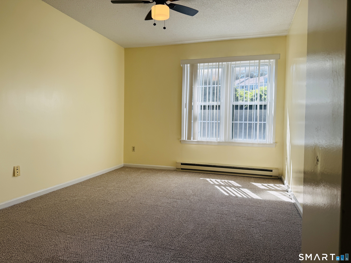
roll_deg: -0.3
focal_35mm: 24
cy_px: 132
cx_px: 176
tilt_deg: -2.3
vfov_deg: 56.8
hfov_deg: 71.6
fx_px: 243
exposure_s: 1/575
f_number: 1.78
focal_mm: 6.76
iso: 80
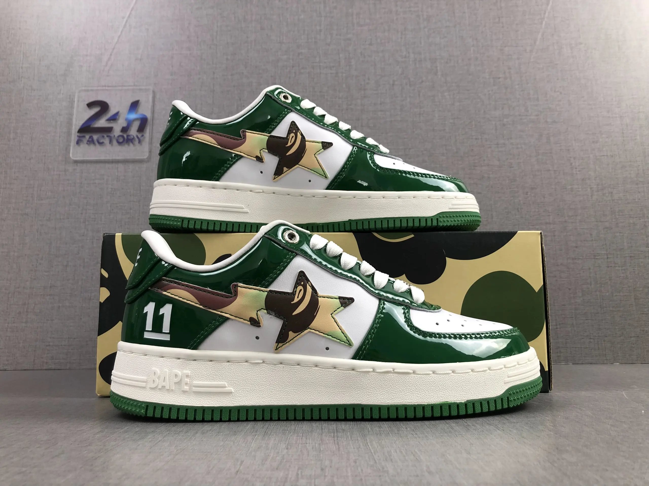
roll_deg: +0.9
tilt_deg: +8.2
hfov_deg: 63.4
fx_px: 525
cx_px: 324
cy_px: 243
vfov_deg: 49.7
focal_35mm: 28
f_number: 1.8
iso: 25
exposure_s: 1/33
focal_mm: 3.99
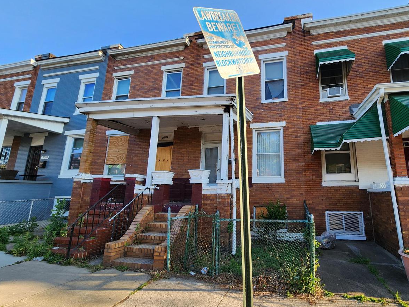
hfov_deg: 92.9
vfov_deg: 78.1
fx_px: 189
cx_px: 250
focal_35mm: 16
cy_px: 153
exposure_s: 1/404
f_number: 2.2
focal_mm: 2.2
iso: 50
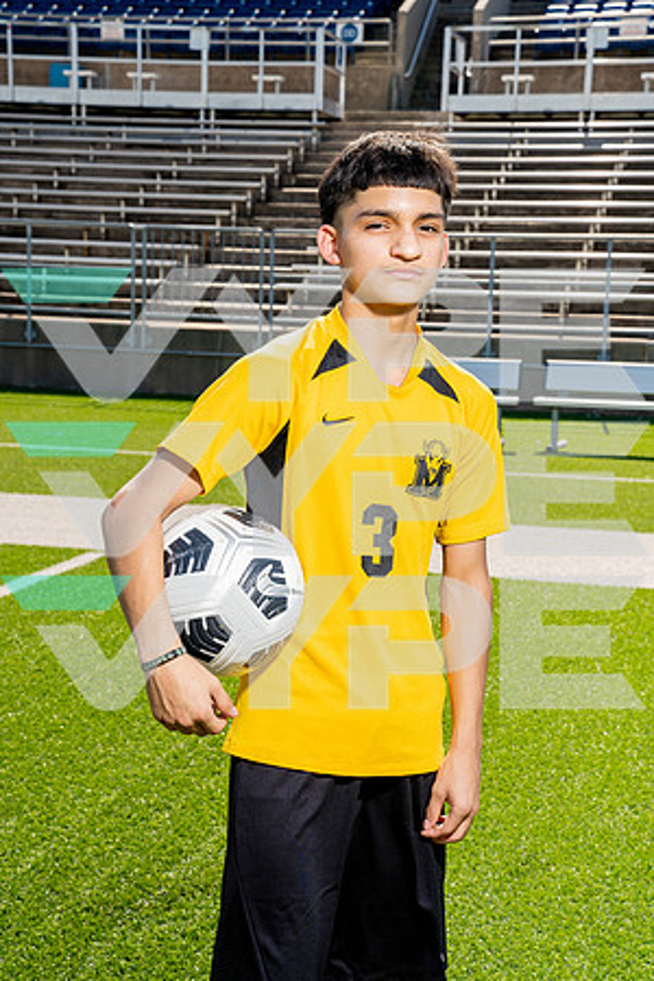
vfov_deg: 29.7
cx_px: 327
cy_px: 490
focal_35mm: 68
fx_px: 1853
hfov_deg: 20.0
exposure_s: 1/250
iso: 320
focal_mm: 68
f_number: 10
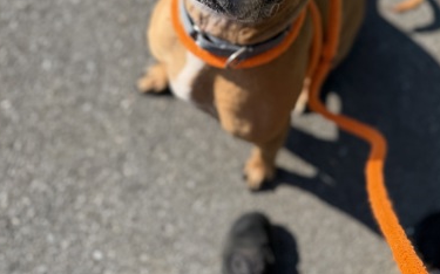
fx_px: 455
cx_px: 224
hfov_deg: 51.6
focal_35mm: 38
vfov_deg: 30.0
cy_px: -29
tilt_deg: -65.8
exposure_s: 1/1949
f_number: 1.78
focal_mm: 6.76
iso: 80
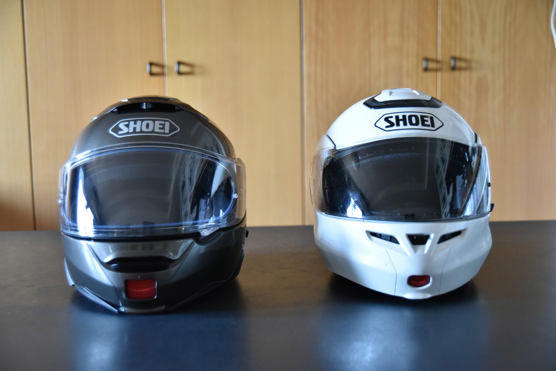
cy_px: 186
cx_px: 278
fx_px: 695
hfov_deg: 43.6
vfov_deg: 29.9
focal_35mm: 45
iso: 5000
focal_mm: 45
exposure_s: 1/160
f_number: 3.5
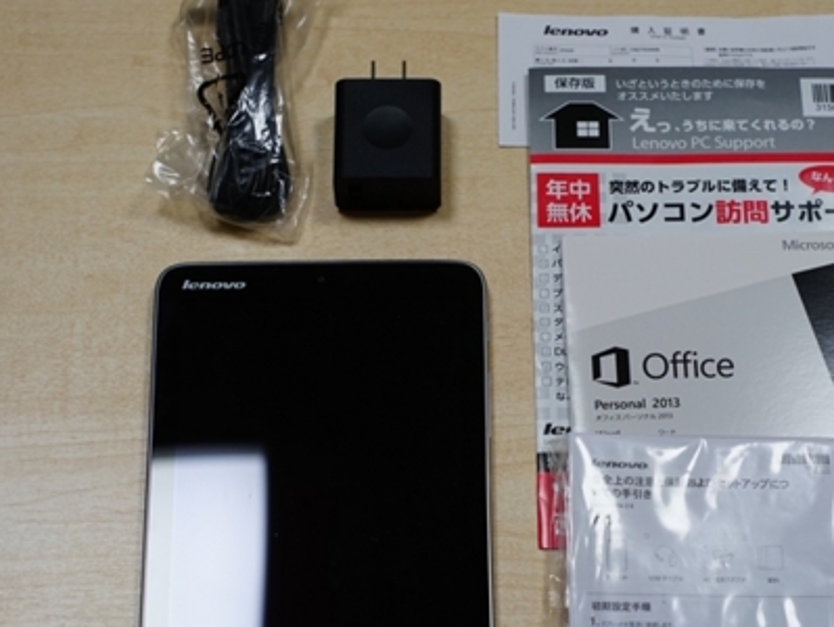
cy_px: 395
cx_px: 491
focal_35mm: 77
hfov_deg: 25.3
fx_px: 1857
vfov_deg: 19.1
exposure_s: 1/60
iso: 640
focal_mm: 50
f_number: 5.6
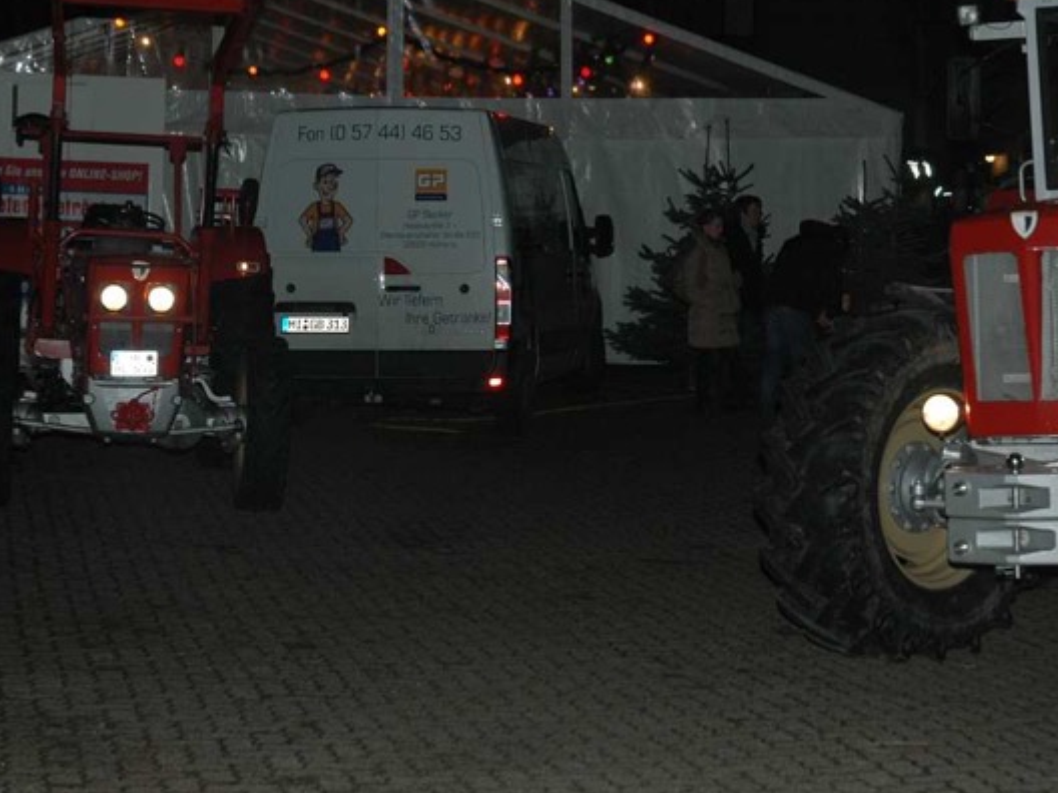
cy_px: 310
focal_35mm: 96
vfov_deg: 15.4
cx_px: 641
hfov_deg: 20.4
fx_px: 2934
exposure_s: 1/60
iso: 450
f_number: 5
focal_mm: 44
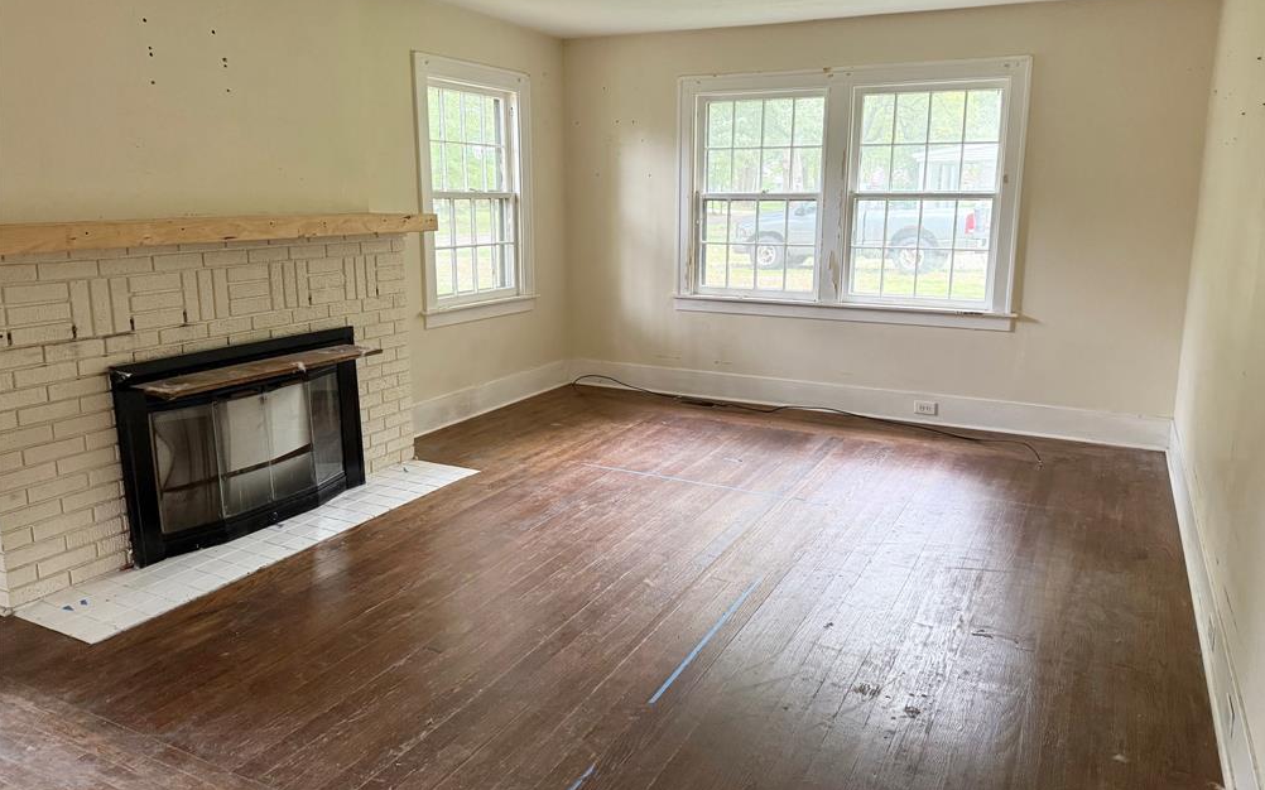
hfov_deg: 70.4
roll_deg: -0.2
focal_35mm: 26
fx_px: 896
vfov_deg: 47.5
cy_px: 350
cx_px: 641
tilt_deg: -10.4
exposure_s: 1/60
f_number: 1.78
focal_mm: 6.76
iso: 400
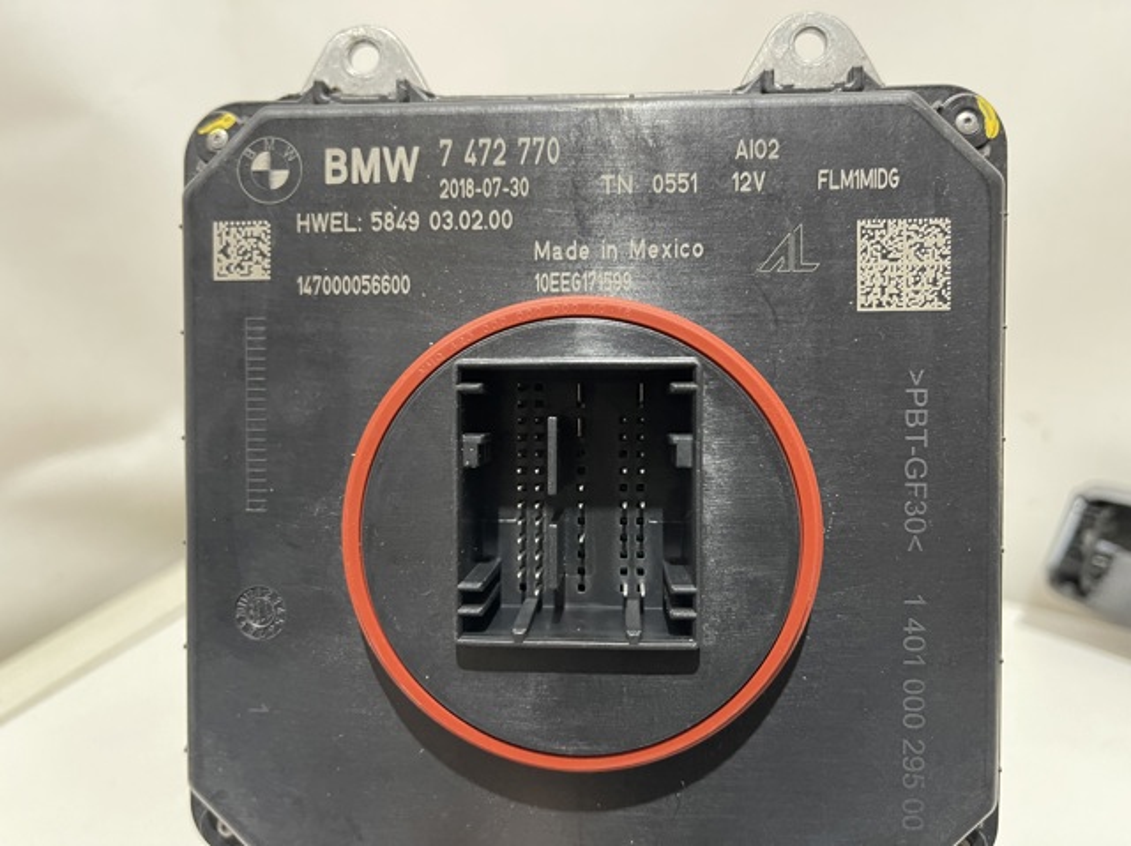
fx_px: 816
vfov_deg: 54.8
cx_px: 566
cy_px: 423
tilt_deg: -23.0
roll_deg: +3.0
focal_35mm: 25
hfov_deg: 69.4
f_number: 1.6
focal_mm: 5.1
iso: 500
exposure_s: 1/50
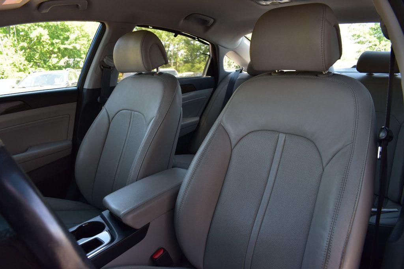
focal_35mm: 27
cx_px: 202
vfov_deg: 47.9
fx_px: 303
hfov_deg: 67.4
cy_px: 134
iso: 400
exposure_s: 1/50
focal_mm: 18
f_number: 8
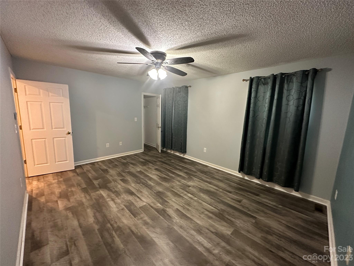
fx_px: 143
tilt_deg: -9.6
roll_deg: -1.9
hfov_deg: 102.1
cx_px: 177
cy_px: 133
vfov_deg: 85.7
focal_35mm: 14
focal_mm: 2.22
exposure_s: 1/60
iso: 640
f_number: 2.2
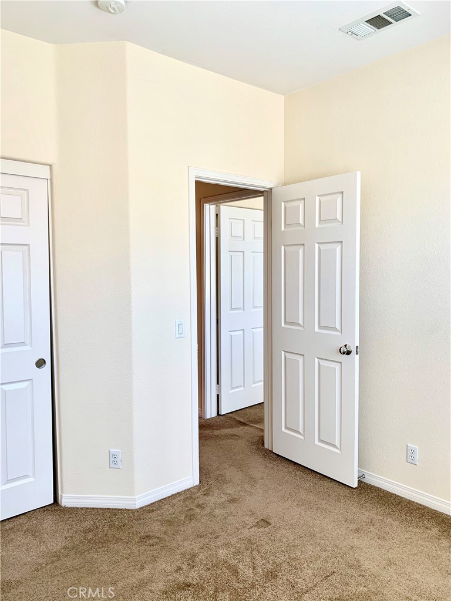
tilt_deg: -4.5
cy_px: 300
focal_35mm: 26
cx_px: 226
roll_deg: -0.2
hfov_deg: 53.1
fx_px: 452
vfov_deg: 67.3
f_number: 1.8
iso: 50
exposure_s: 1/121
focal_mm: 4.25
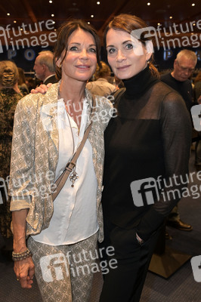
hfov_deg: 38.8
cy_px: 151
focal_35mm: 34
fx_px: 285
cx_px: 100
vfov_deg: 55.8
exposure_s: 1/60
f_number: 4.5
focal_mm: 34
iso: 3200
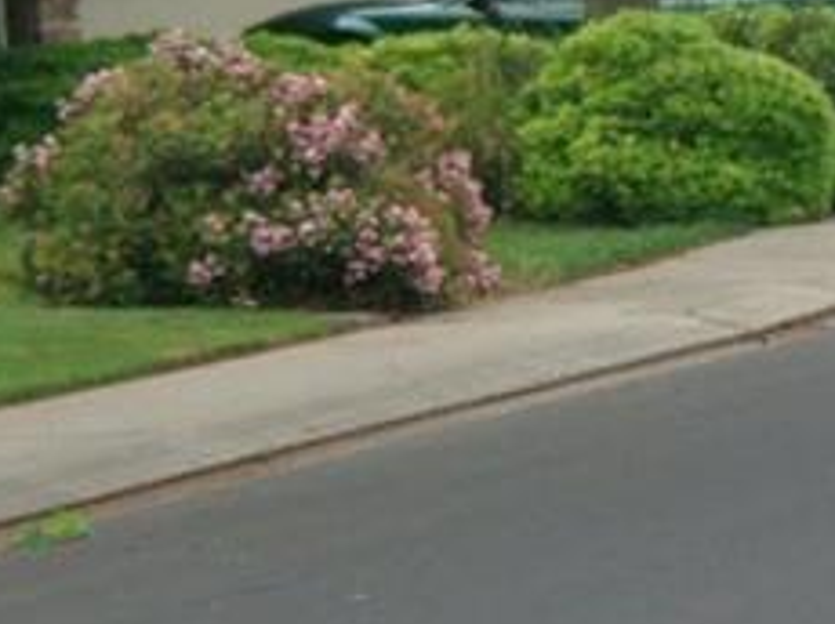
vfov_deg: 6.0
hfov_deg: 7.9
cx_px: 1017
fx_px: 5976
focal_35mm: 248
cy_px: 370
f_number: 2.8
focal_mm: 7.9
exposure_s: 1/160
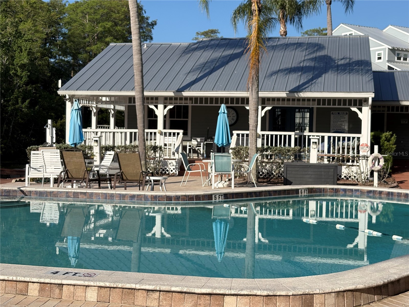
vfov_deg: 28.0
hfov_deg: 36.8
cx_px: 204
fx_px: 614
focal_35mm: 52
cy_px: 154
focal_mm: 5.96
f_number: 1.6
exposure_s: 1/3831
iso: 40
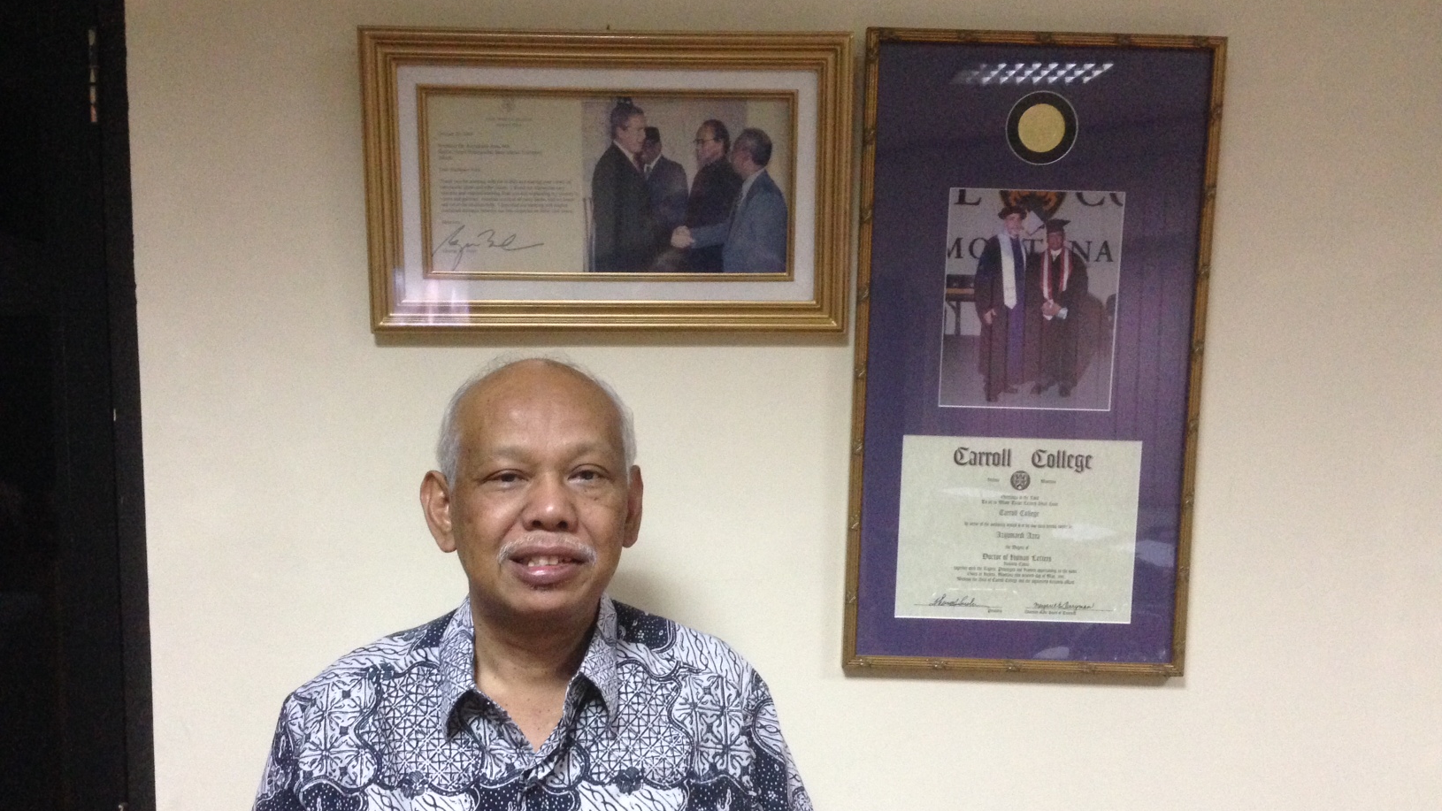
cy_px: 493
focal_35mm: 36
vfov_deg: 32.7
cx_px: 721
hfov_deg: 55.3
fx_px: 1377
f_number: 2.4
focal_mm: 4.12
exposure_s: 1/20
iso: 400
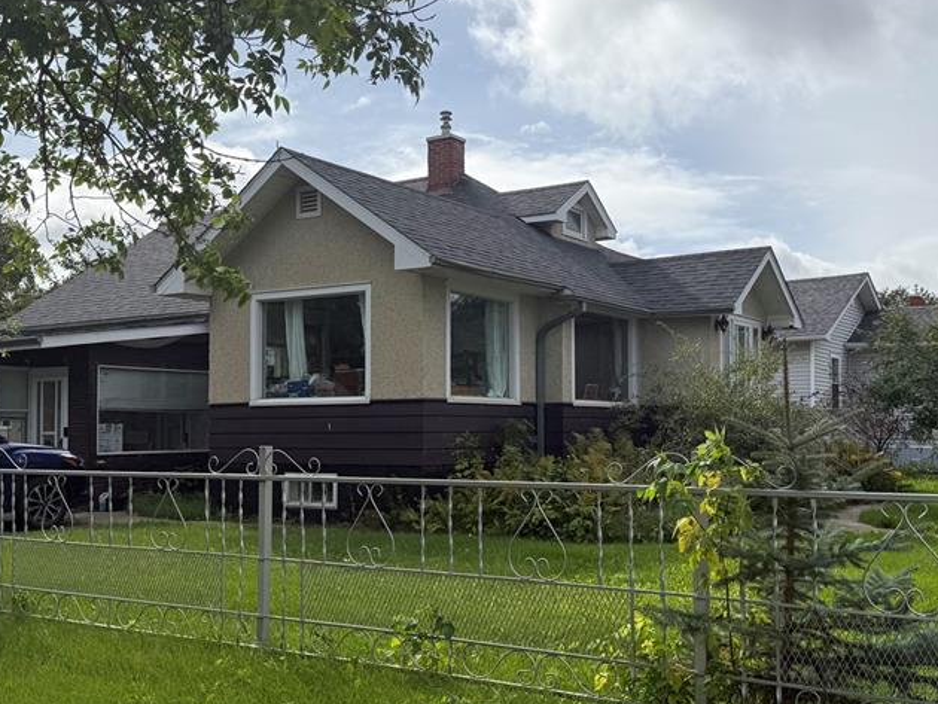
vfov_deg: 36.8
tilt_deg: +1.8
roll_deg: +0.0
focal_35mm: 39
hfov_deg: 47.8
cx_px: 490
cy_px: 385
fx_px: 1057
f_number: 1.78
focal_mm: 6.76
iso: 80
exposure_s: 1/8130
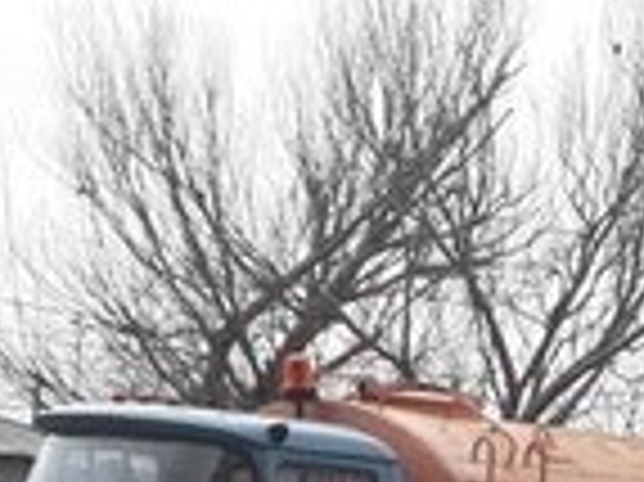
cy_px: 971
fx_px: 2324
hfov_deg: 15.5
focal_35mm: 125
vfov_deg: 10.8
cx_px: 653
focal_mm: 3.6
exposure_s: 1/1391
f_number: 1.9
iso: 40
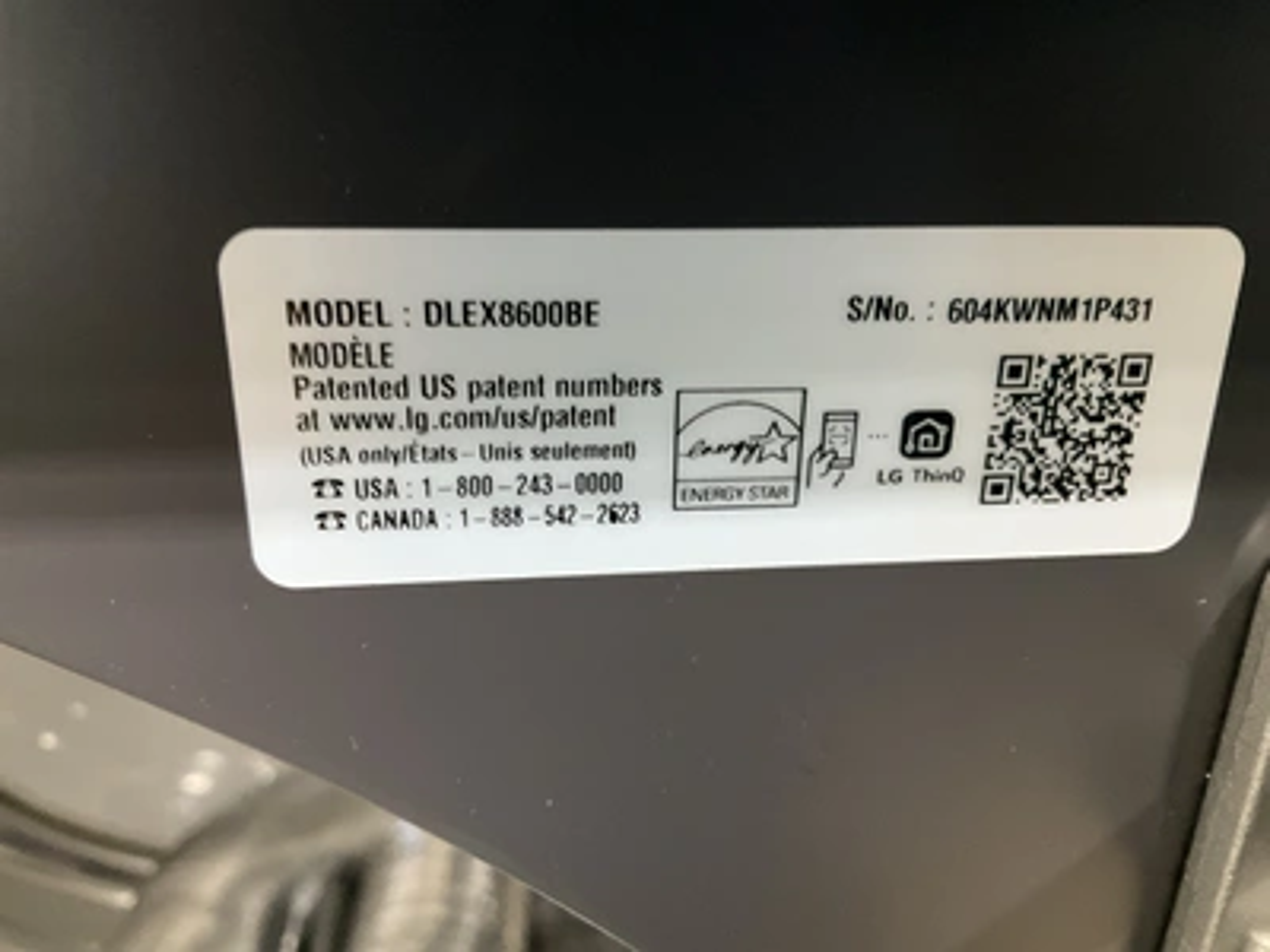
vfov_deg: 48.2
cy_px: 476
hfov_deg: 61.7
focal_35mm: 29
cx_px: 635
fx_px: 1064
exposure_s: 1/30
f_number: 1.8
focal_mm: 3
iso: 320
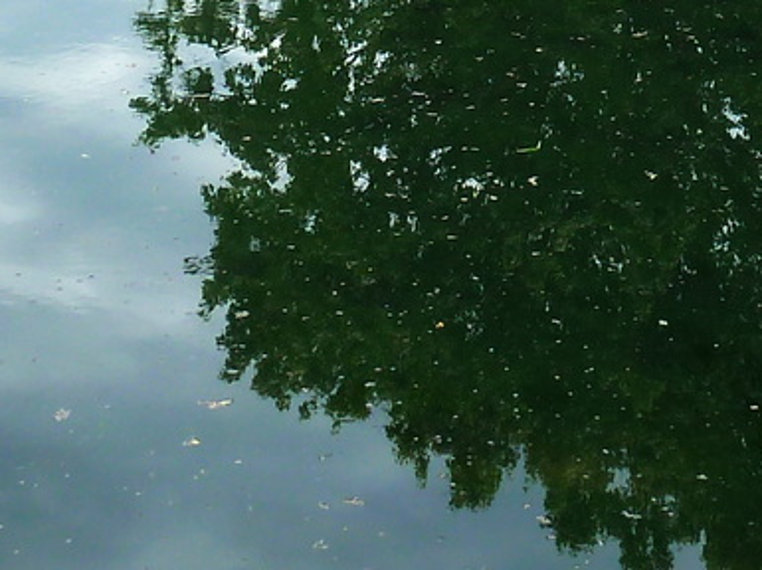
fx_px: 2287
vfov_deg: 13.1
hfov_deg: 18.9
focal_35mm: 104
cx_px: 491
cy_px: -380
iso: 80
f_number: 4
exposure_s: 1/200
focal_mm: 4.1
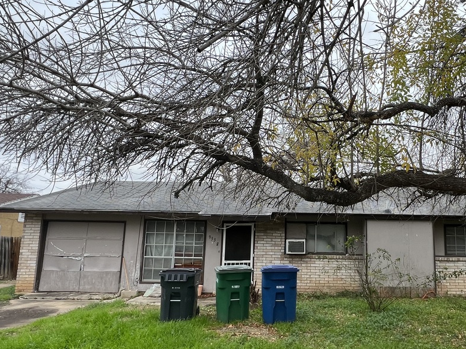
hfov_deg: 69.9
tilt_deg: +8.3
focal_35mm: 24
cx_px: 303
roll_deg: -0.2
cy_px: 185
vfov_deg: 56.8
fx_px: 323
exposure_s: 1/99
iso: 32
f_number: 1.8
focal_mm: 1.57
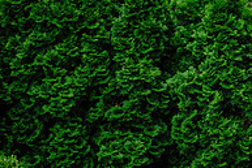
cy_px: 48
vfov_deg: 6.6
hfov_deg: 9.8
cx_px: 191
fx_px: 1464
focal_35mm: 209
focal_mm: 45.5
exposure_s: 1/320
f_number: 2.8
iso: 500
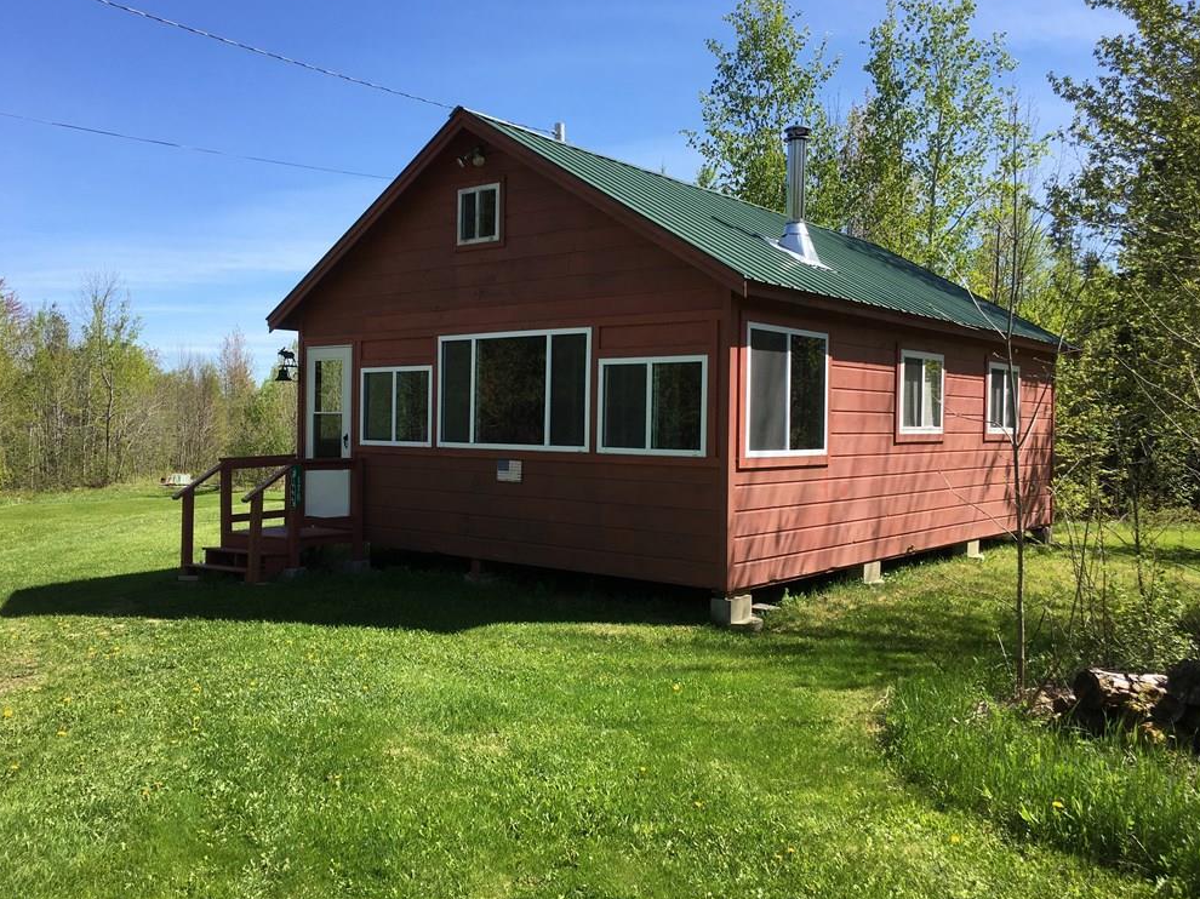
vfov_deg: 46.8
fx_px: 1040
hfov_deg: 60.0
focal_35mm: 30
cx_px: 595
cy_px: 446
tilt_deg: -0.2
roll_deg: -0.7
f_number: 2.2
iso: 25
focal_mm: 4.15
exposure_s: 1/1026
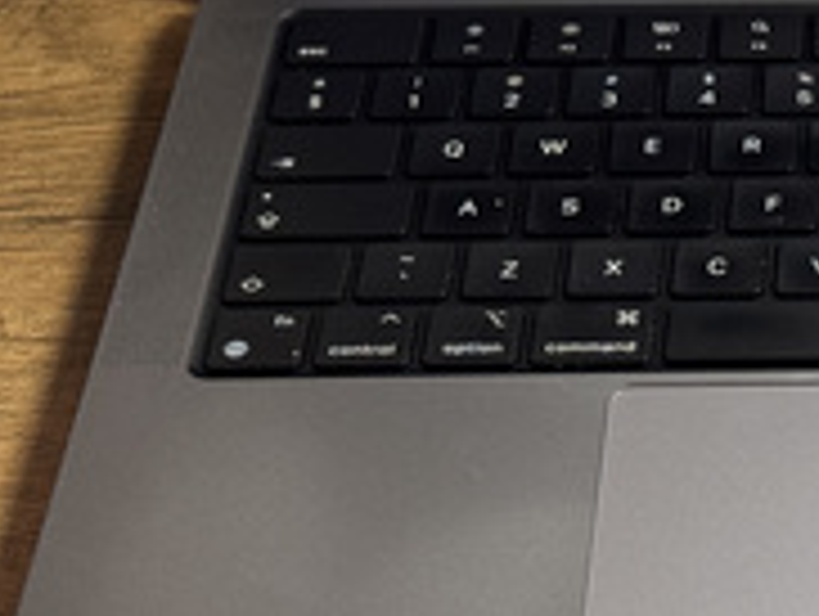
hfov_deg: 12.2
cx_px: 976
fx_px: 3743
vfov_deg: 9.3
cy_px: -157
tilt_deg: -32.5
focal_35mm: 158
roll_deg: +1.0
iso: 125
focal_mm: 6.76
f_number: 1.78
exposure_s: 1/60
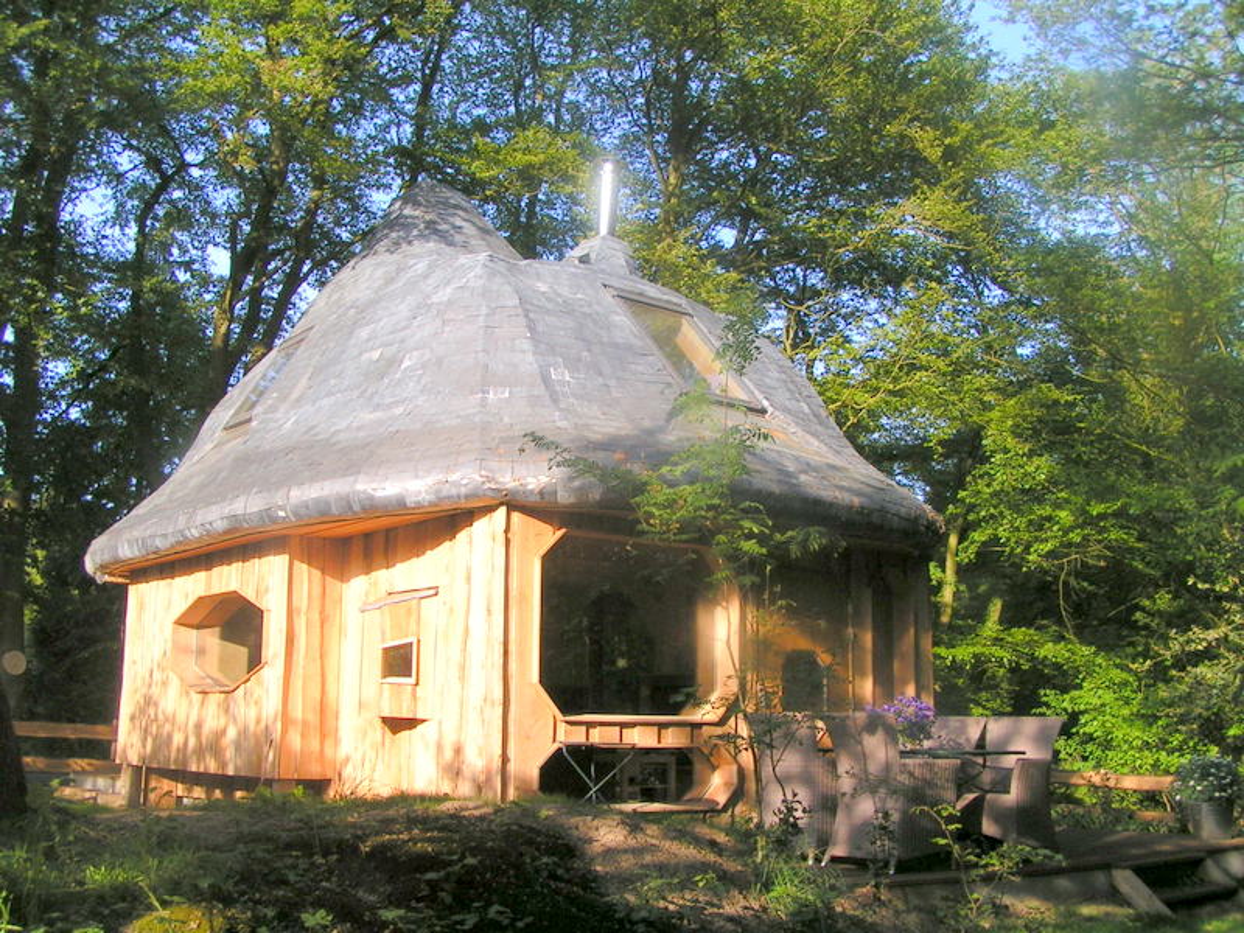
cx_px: 622
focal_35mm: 38
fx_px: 1366
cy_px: 466
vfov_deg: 37.7
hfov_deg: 49.0
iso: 50
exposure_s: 1/125
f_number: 5.6
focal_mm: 5.8
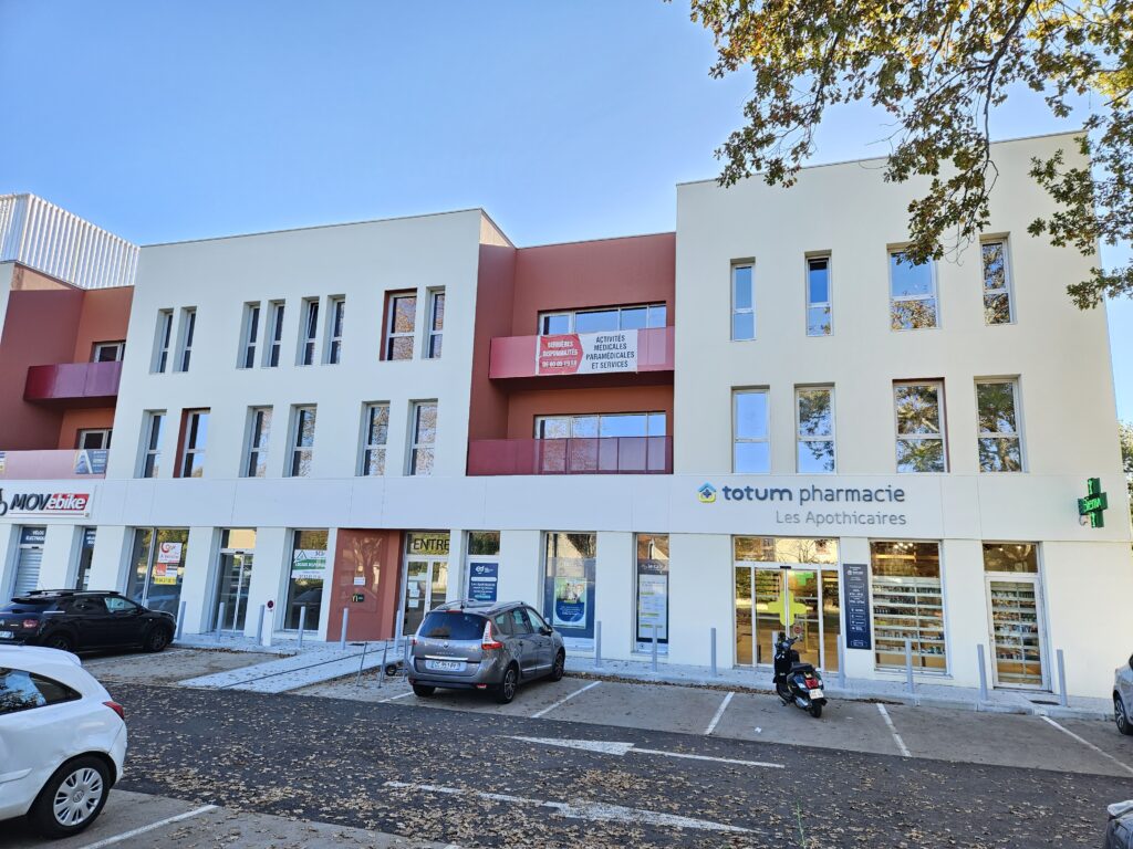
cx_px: 566
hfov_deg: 73.9
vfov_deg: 58.9
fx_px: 753
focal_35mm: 23
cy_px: 424
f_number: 1.8
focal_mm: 5.4
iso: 40
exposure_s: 1/226
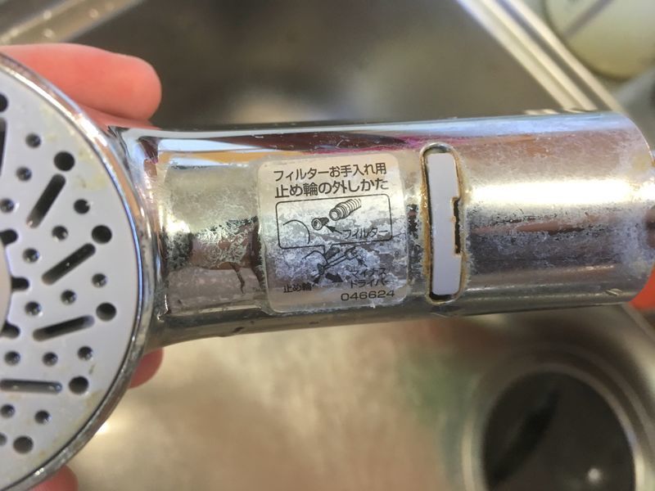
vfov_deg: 48.2
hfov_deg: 61.7
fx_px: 549
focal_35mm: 29
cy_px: 246
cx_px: 328
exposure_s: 1/30
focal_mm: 4.15
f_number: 2.2
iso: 125
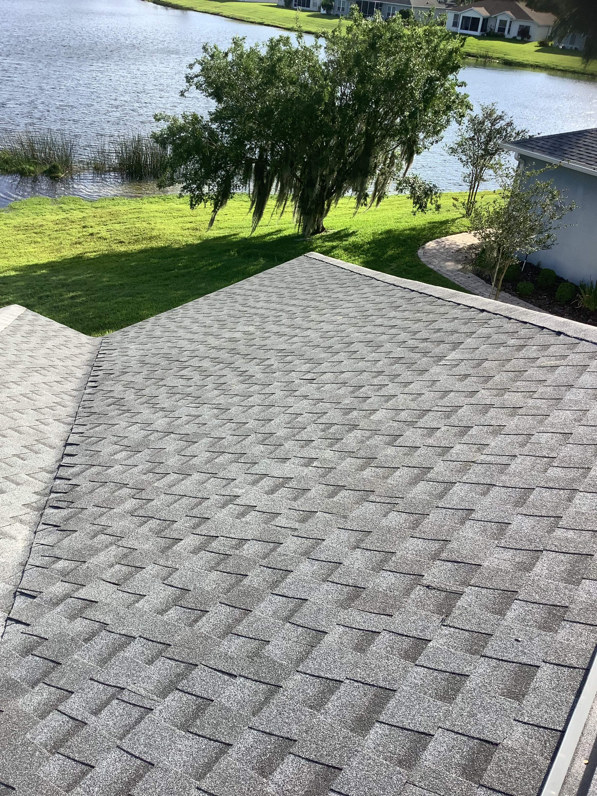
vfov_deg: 58.4
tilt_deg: -32.7
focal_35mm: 31
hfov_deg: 45.4
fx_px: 713
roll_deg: -4.4
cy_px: 398
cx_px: 298
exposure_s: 1/590
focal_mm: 3.3
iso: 25
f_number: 2.4
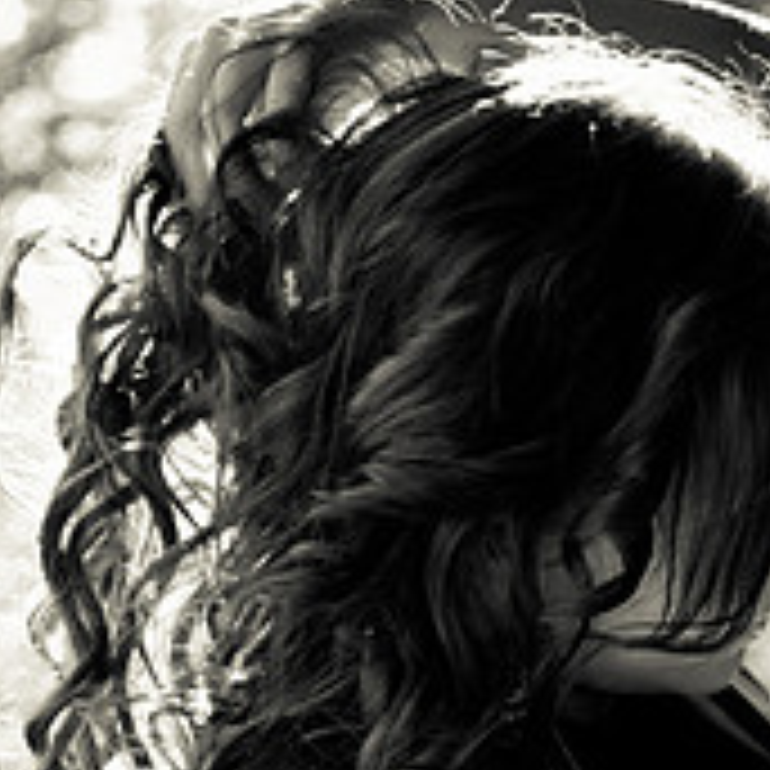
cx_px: 525
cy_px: 829
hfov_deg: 14.9
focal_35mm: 117
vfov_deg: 14.6
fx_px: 2947
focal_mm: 35
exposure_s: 1/400
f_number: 1.8
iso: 200
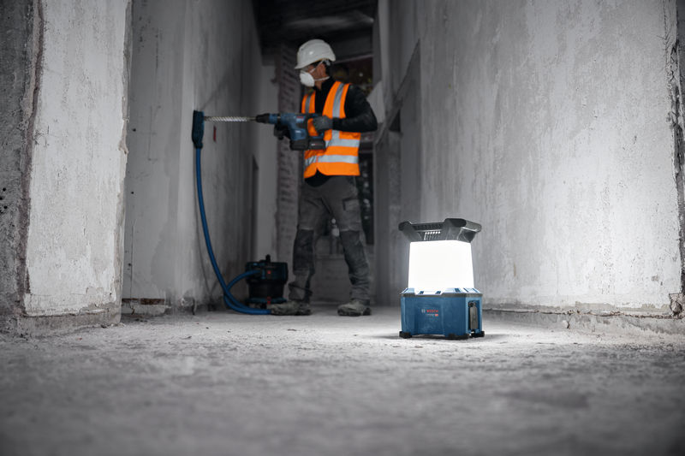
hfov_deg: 58.0
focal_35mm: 32
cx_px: 342
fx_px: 618
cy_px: 228
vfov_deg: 40.5
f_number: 2.8
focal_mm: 32.5
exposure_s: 1/125
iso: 250
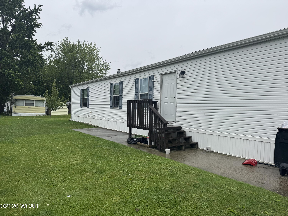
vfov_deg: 56.8
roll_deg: -2.5
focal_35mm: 24
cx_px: 144
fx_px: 200
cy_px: 108
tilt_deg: -0.3
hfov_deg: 71.6
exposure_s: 1/1311
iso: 80
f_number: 1.78
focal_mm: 6.76
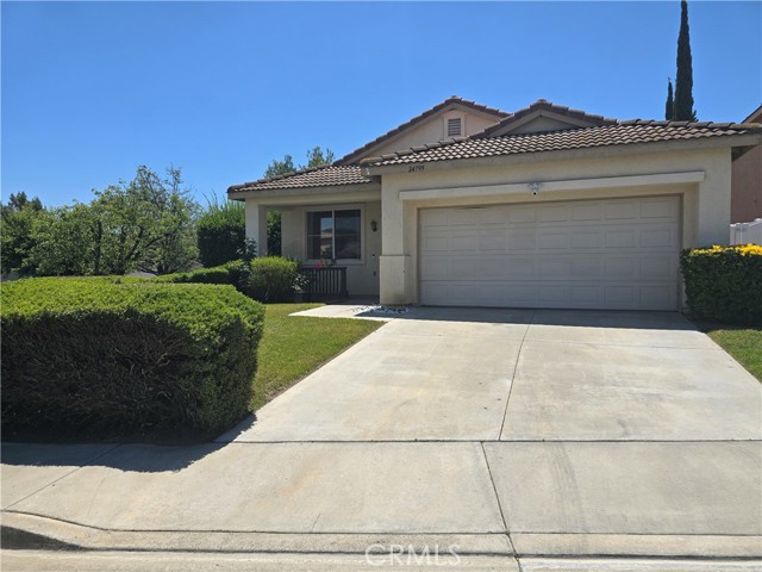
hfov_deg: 73.9
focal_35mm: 23
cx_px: 381
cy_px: 286
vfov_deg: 58.9
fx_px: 506
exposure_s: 1/937
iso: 12
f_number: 1.7
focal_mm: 6.3
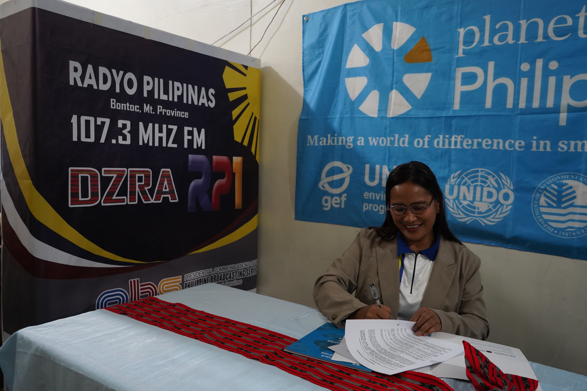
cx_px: 294
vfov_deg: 46.4
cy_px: 196
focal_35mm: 28
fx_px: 457
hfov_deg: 65.5
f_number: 5
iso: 3200
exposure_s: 1/80
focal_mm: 28
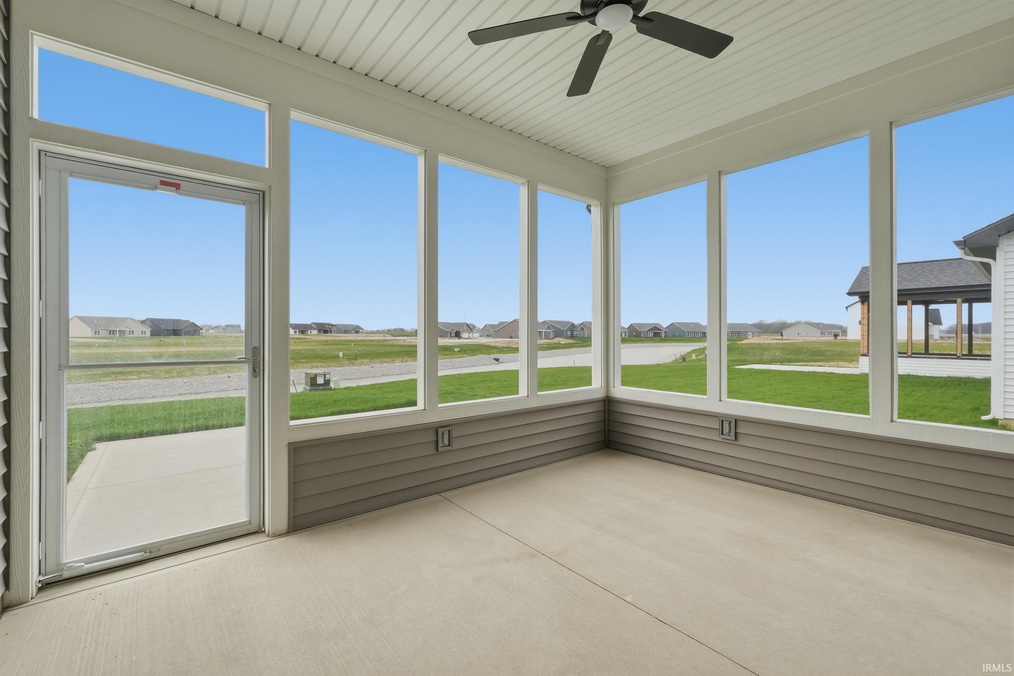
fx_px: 422
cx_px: 507
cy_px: 338
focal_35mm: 15
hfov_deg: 100.4
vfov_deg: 77.3
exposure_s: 1/400
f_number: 10
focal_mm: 10
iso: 400
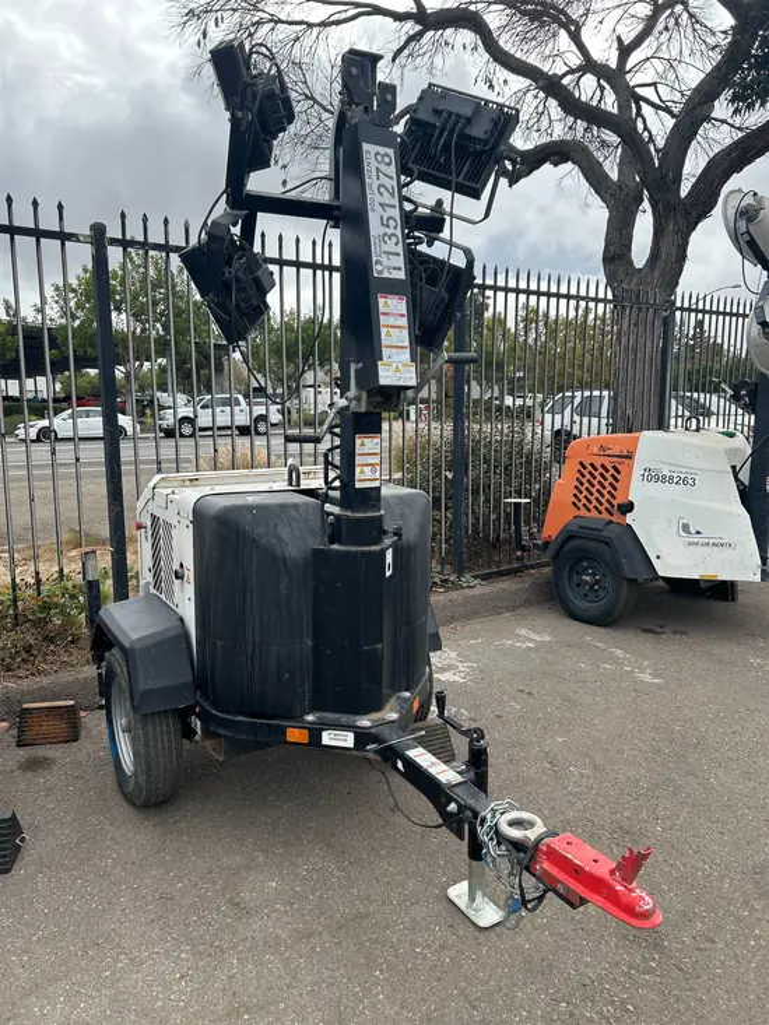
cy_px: 512
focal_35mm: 26
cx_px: 384
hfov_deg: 53.1
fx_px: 770
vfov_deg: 67.3
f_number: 1.5
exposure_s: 1/2165
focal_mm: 5.7
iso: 50
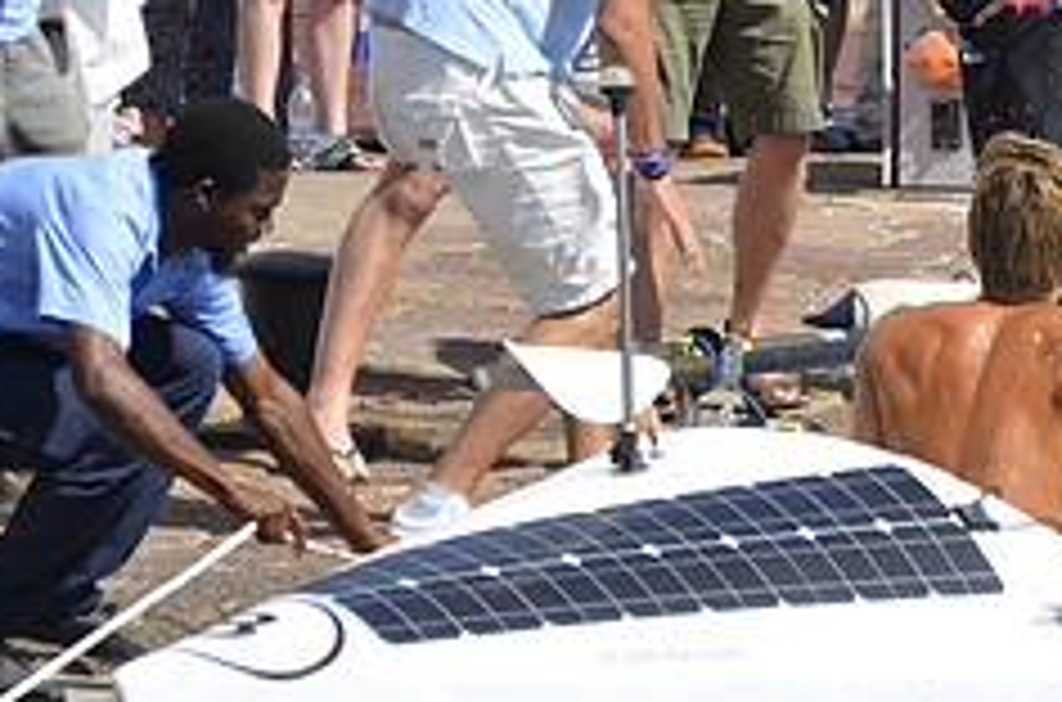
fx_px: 12563
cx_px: 842
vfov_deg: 3.2
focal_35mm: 427
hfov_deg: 4.8
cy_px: -40
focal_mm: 116
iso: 100
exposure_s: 1/250
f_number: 8
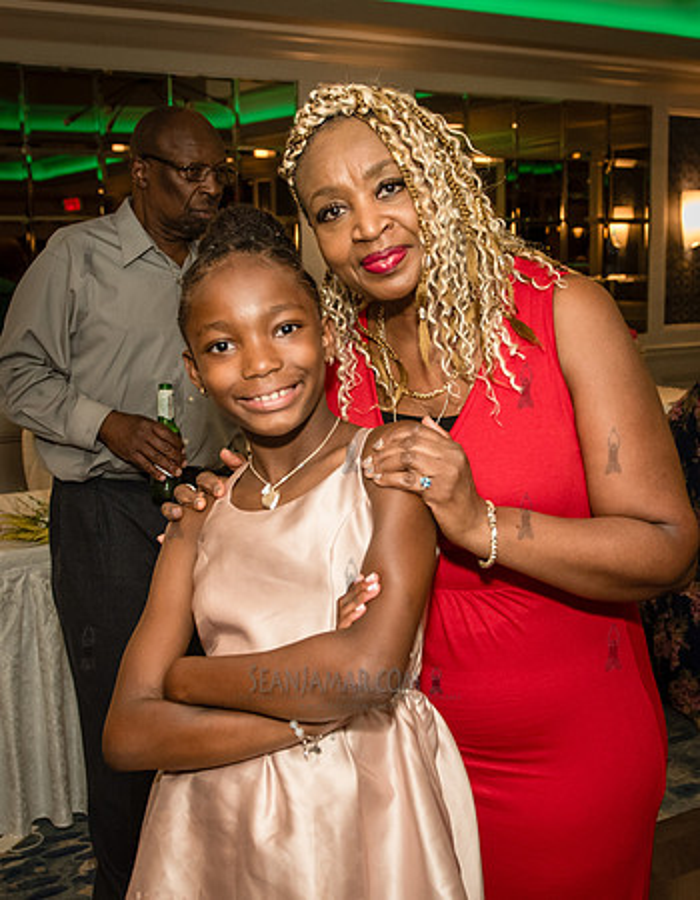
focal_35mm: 46
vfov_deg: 40.6
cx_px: 412
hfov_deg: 32.0
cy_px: 468
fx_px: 1217
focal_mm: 28
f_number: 3.5
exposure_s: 1/160
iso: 1600
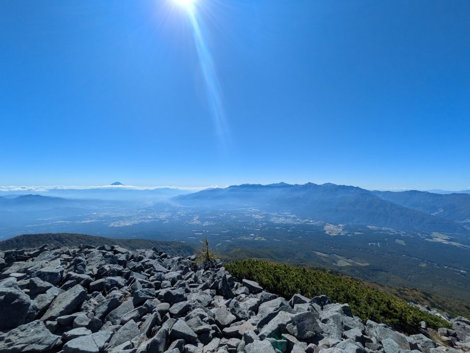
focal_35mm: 14
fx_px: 190
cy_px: 176
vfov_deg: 85.7
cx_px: 235
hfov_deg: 102.0
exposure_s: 1/2347
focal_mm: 1.83
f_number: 2.2
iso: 46
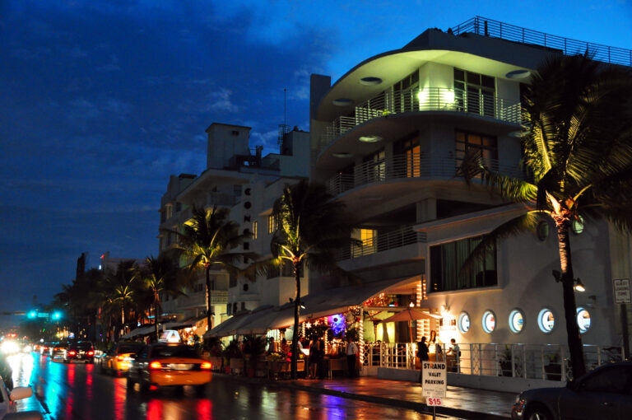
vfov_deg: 31.8
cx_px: 316
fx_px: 736
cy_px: 210
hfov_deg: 46.5
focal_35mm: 42
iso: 2000
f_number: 5.6
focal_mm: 28
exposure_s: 1/10
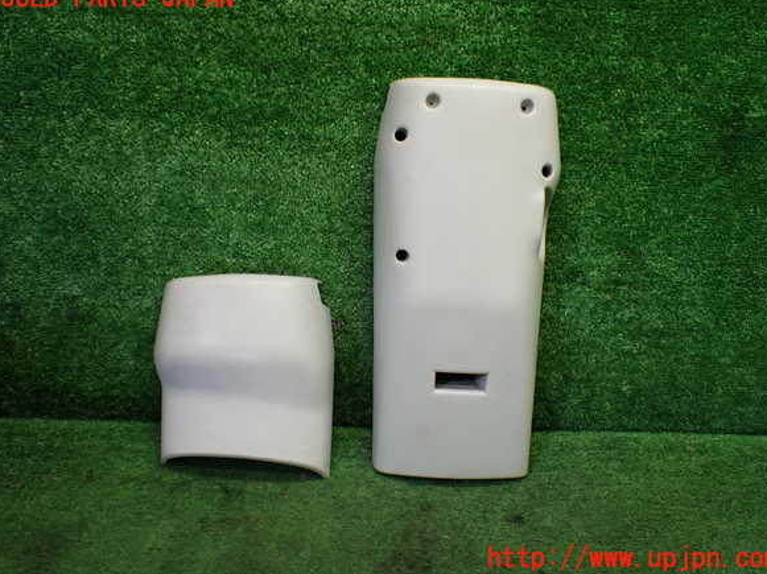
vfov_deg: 45.4
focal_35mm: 31
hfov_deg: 58.4
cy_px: 278
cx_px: 389
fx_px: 686
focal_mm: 5.4
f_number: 2.3
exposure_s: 1/125
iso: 320
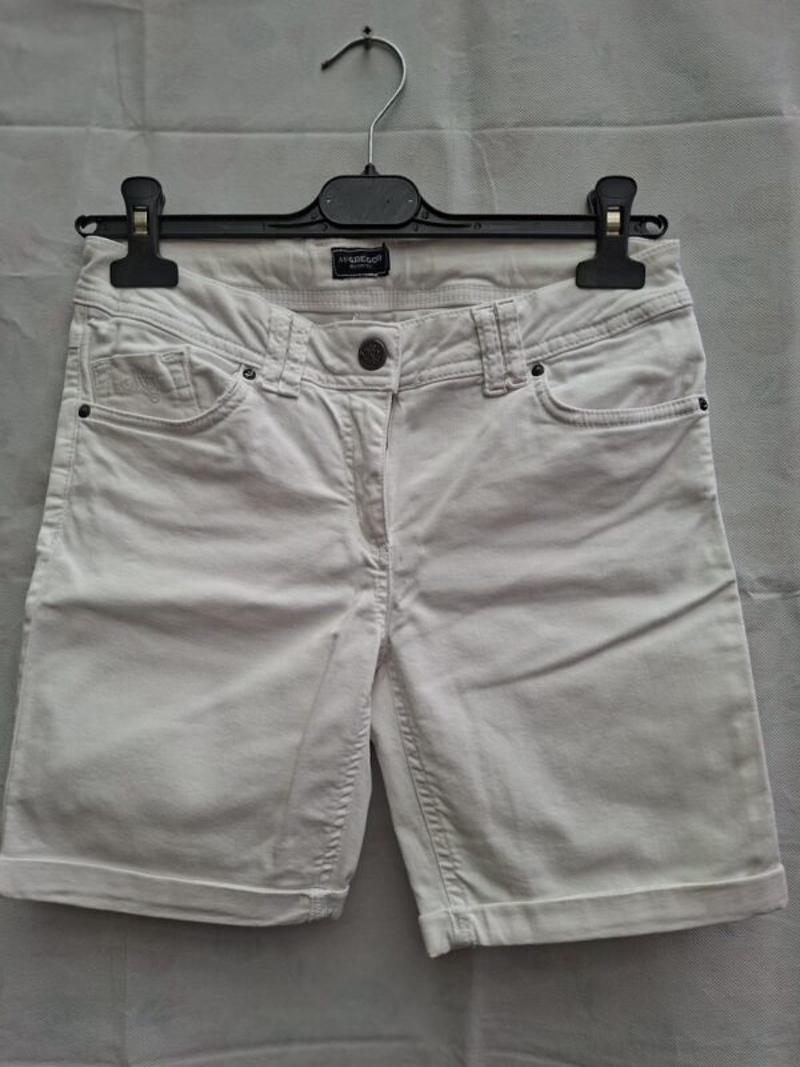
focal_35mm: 23
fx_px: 709
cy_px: 534
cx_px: 400
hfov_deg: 58.9
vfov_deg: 73.9
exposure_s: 1/214
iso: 50
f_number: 1.8
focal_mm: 5.54
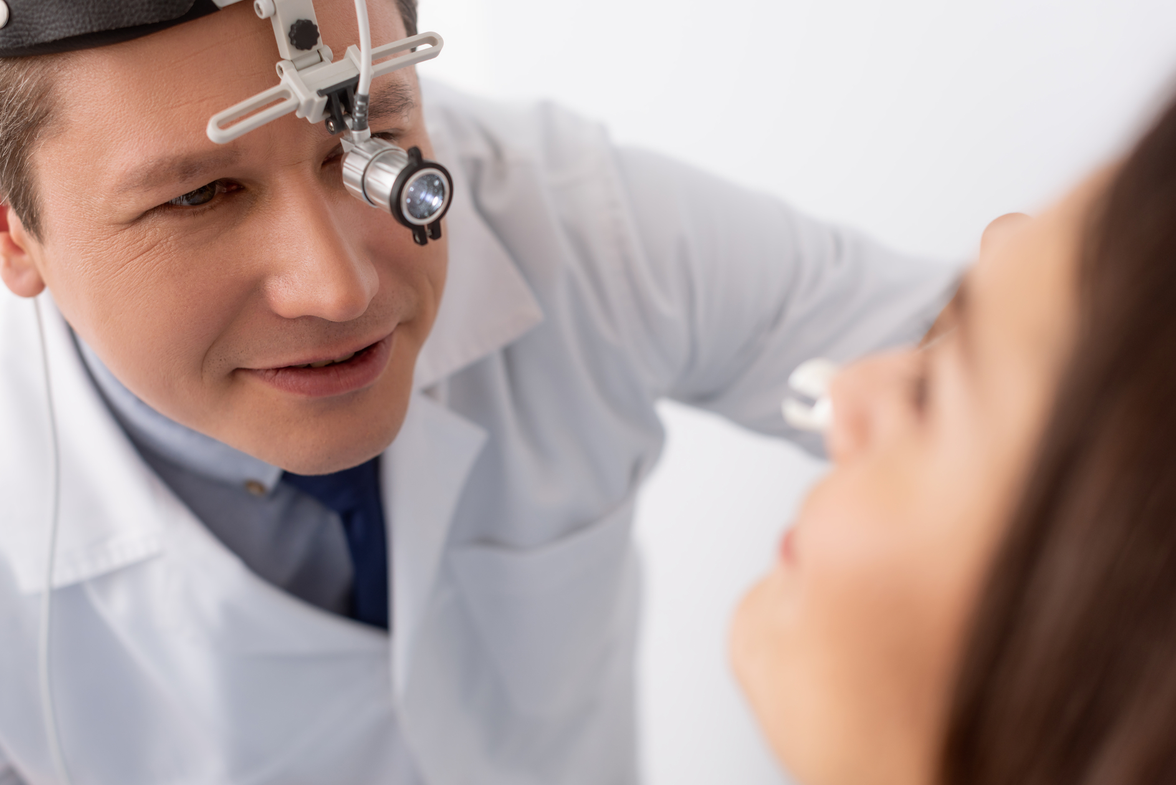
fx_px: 1732
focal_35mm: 53
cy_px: 391
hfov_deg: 37.5
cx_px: 560
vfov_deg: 25.5
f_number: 3.5
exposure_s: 1/200
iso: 100
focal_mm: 50
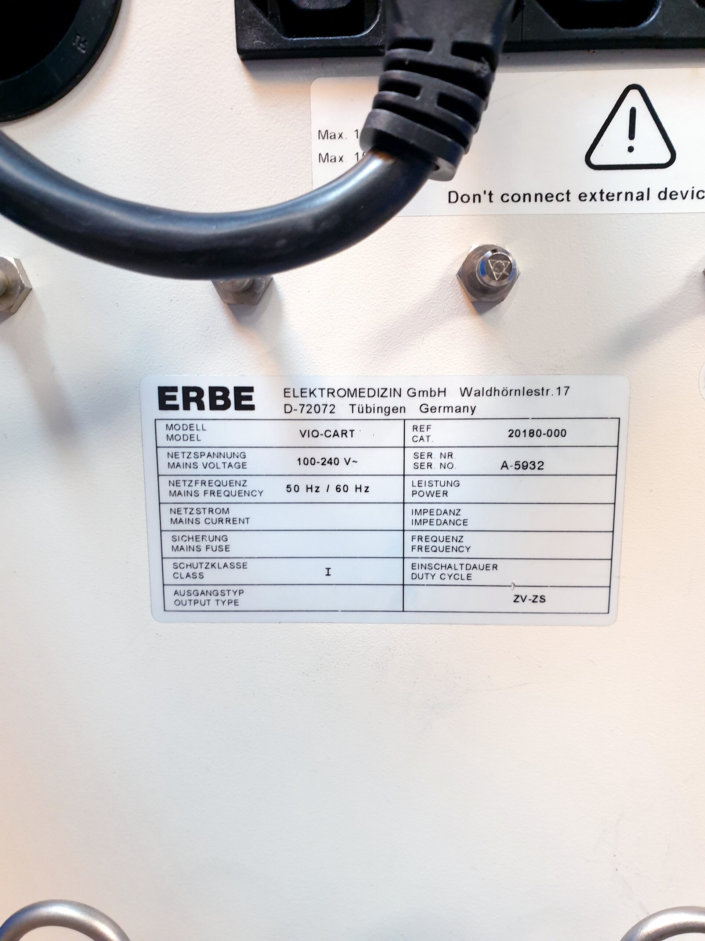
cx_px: 352
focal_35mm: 26
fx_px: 706
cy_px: 470
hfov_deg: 53.1
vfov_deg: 67.3
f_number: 2.4
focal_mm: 4.3
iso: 250
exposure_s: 1/25
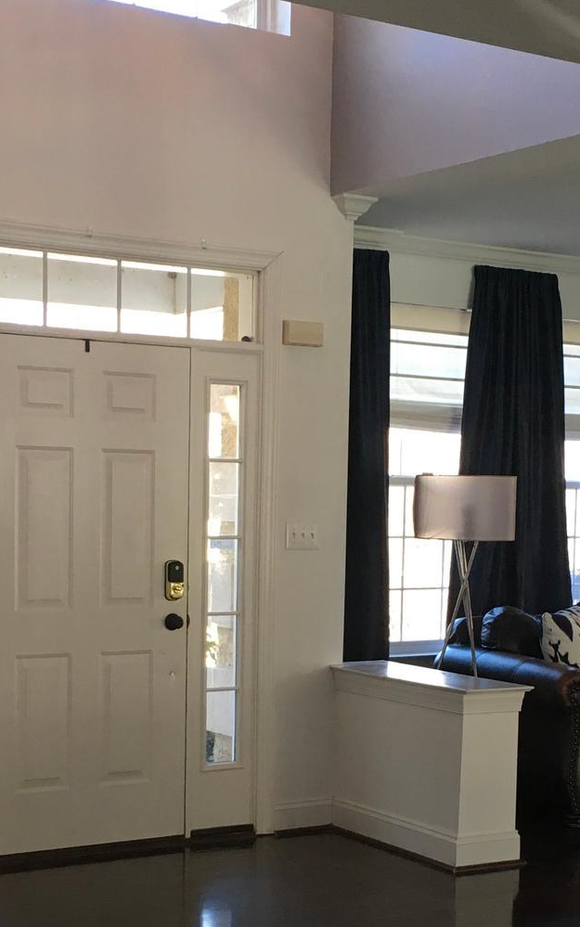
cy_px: 621
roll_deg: -0.2
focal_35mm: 63
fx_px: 1592
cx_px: 347
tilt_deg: -6.8
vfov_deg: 32.2
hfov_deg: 20.6
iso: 32
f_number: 2.2
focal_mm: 4.15
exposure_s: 1/30
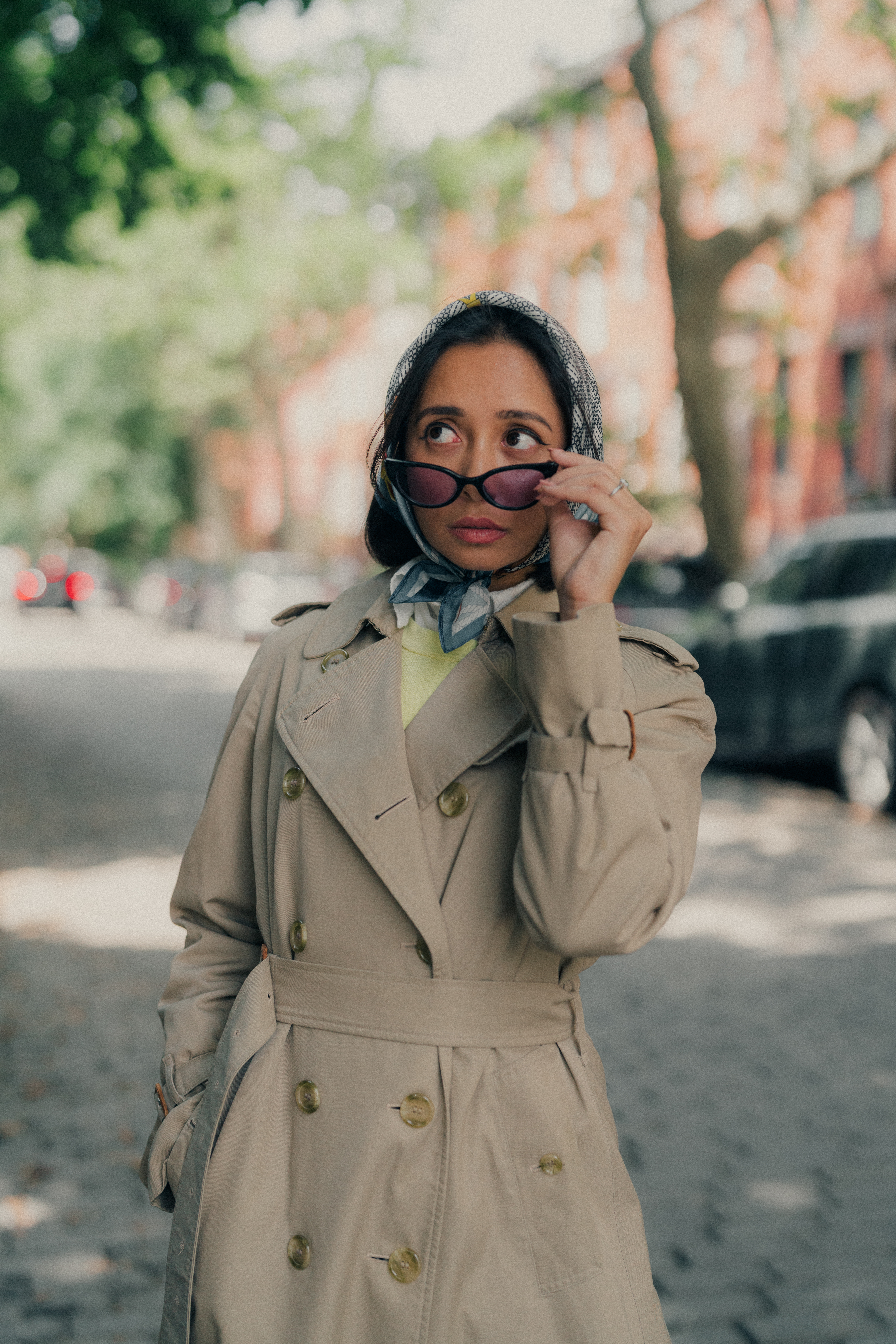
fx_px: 1866
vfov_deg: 39.6
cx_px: 448
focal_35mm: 50
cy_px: 672
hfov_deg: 27.0
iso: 800
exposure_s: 1/2500
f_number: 2
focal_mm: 50
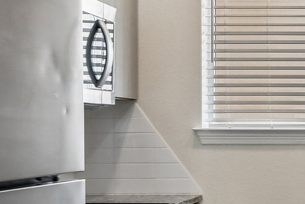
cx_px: 389
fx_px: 585
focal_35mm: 69
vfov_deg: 19.7
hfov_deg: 25.5
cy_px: 121
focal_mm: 10
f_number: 8
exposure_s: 1/15
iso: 400
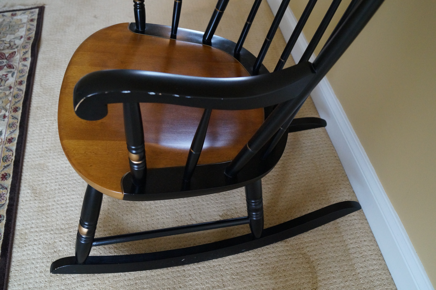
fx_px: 399
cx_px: 218
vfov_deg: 39.9
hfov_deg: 57.2
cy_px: 145
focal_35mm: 33
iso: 2500
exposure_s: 1/160
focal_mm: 22
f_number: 4
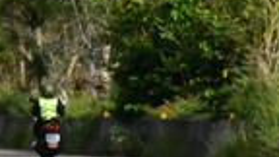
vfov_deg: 1.5
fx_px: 5874
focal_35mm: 794
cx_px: -176
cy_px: 104
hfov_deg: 2.7
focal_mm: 140
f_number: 25
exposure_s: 1/4000
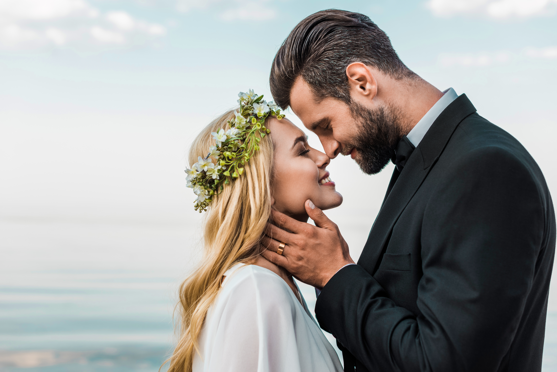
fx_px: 774
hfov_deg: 39.6
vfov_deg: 27.0
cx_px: 278
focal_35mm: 50
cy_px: 186
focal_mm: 50
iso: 160
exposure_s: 1/500
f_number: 3.5
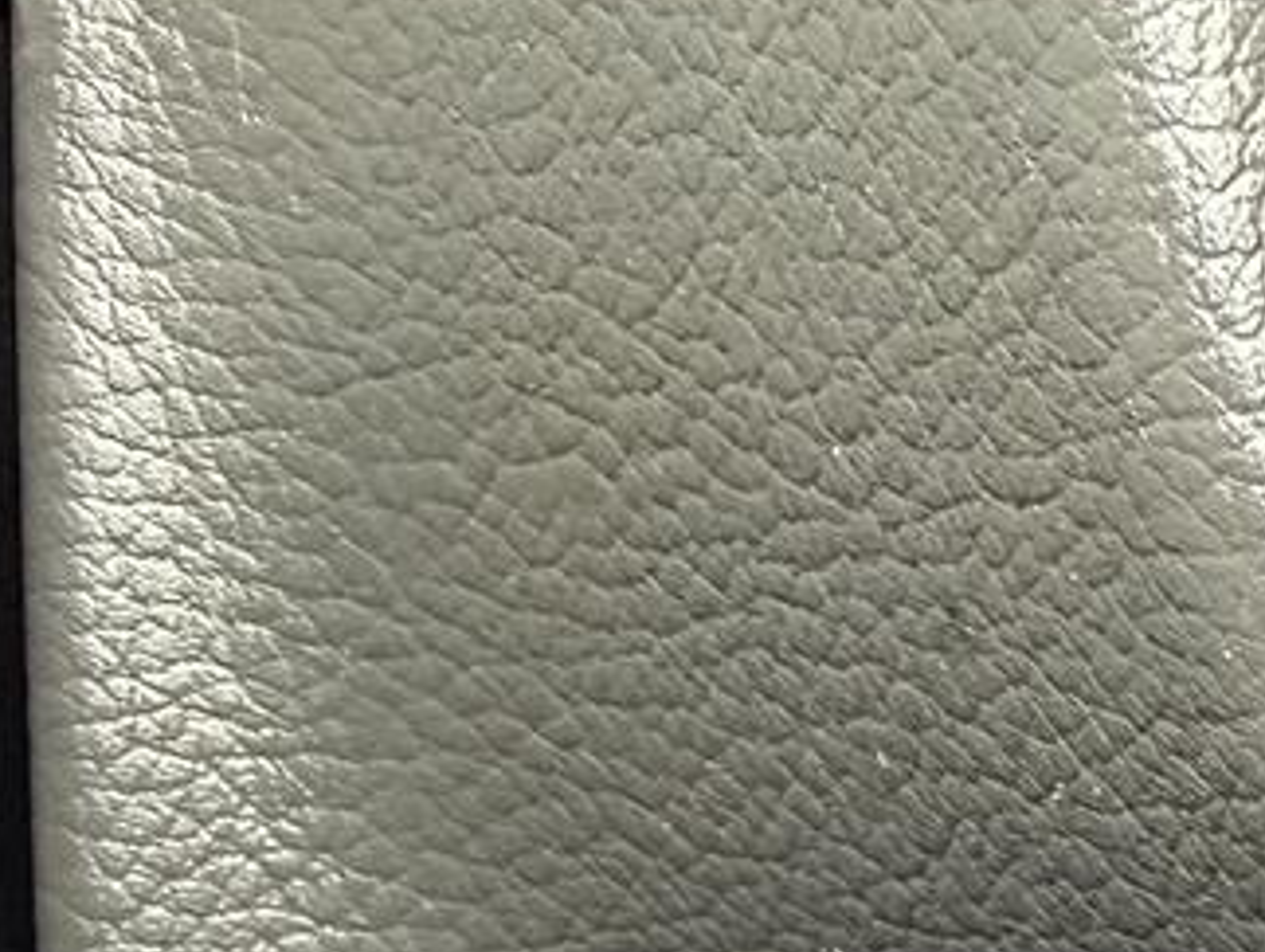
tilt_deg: -22.2
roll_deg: -7.3
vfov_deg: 14.7
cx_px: 1974
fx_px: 3476
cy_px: 1324
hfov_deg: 18.1
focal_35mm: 95
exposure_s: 1/85
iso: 320
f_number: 2.2
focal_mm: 2.22
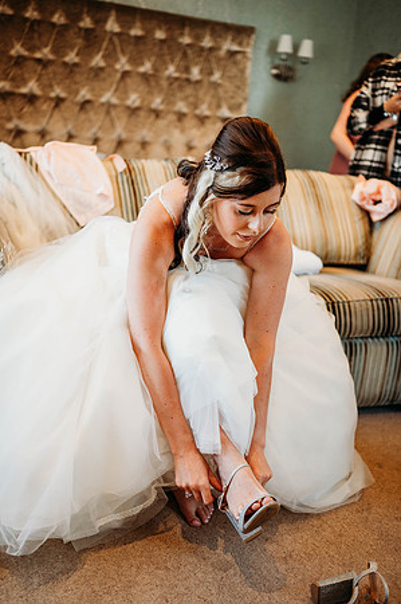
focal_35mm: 35
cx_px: 200
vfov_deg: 54.5
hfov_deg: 37.8
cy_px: 302
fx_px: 586
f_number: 1.8
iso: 400
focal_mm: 35
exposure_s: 1/400
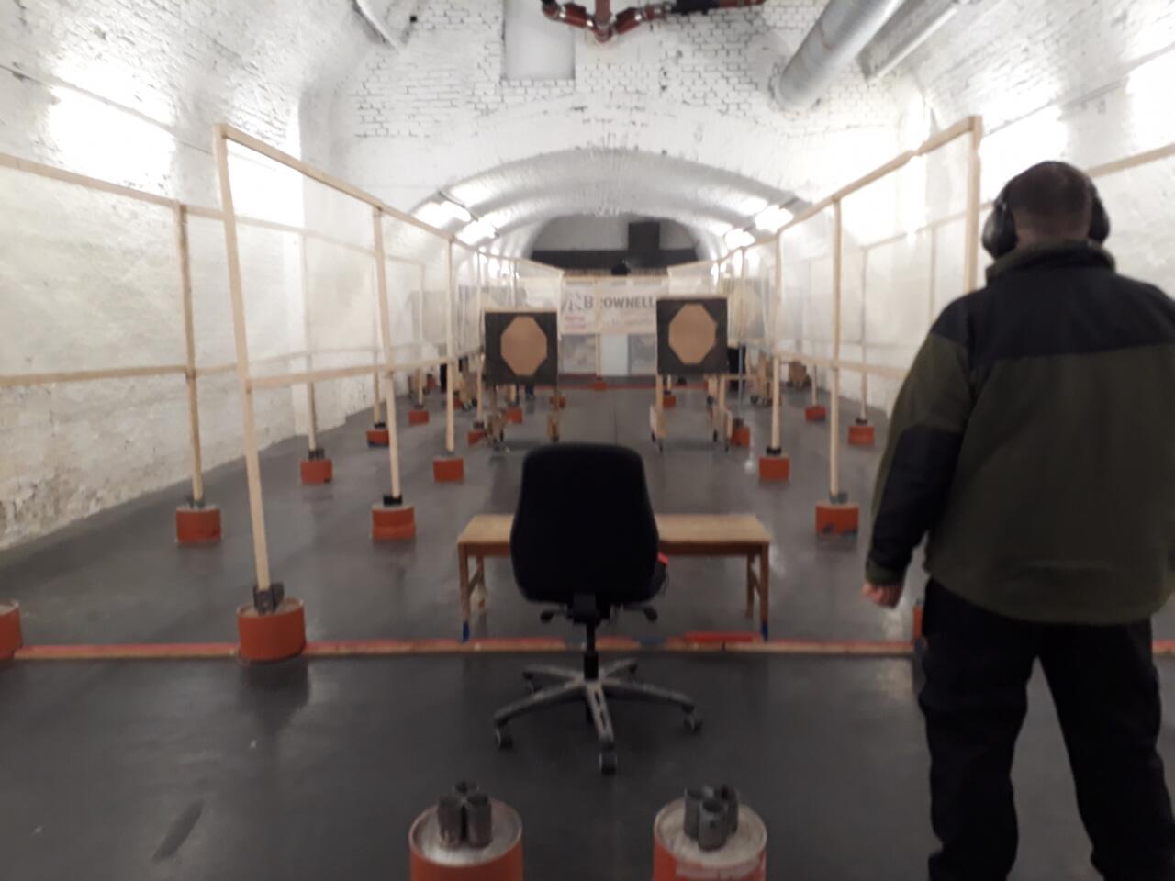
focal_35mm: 27
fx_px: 916
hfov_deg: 65.3
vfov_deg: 51.4
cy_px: 440
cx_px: 588
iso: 160
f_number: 1.9
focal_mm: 3.6
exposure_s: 1/33
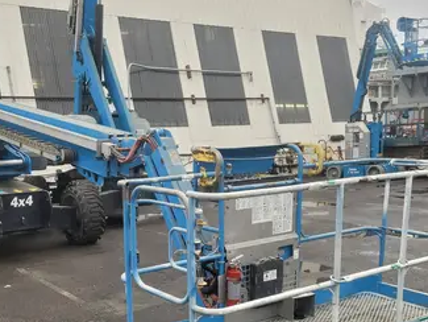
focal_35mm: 44
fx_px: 544
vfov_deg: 32.3
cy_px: 238
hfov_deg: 42.5
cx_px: 154
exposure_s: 1/120
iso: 50
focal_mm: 5.4
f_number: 1.8
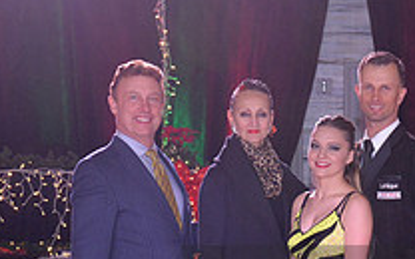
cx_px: 399
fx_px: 1606
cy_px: 298
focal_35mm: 142
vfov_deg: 9.1
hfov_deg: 14.5
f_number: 5.6
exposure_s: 1/250
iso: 2500
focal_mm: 50
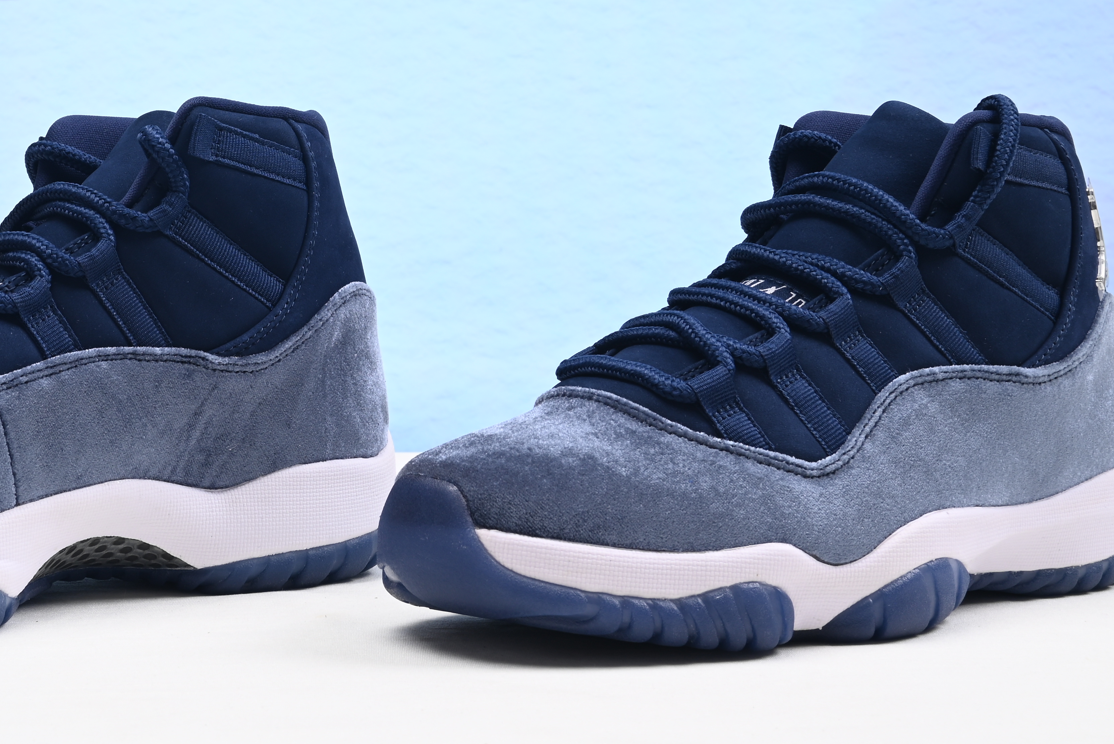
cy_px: 198
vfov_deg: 20.2
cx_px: 284
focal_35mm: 67
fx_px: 2074
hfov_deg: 29.6
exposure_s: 1/2
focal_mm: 37
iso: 100
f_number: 16
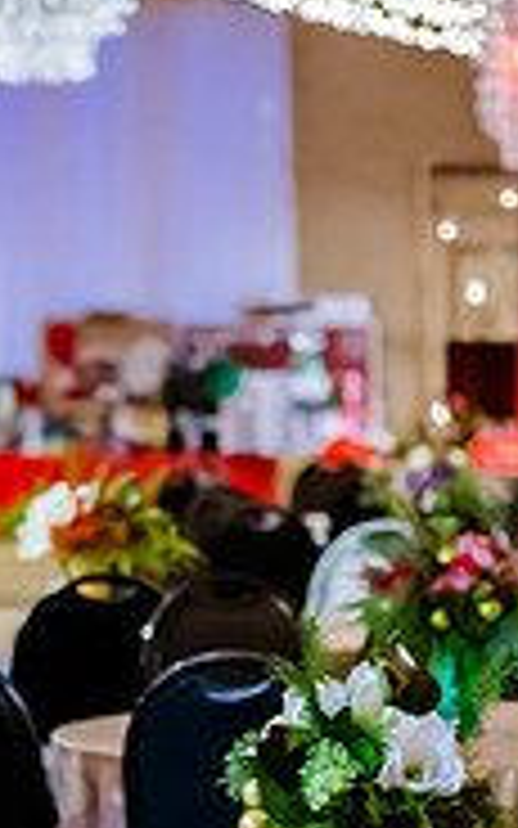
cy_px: 475
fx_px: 4924
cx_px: 239
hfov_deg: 6.0
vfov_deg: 9.6
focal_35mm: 218
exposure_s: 1/100
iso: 3200
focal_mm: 66
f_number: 2.8
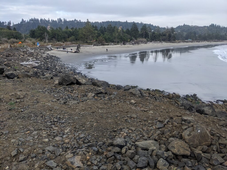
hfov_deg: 65.3
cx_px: 114
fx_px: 177
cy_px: 85
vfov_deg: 51.4
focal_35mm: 27
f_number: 1.73
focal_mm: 4.38
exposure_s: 1/806
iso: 57
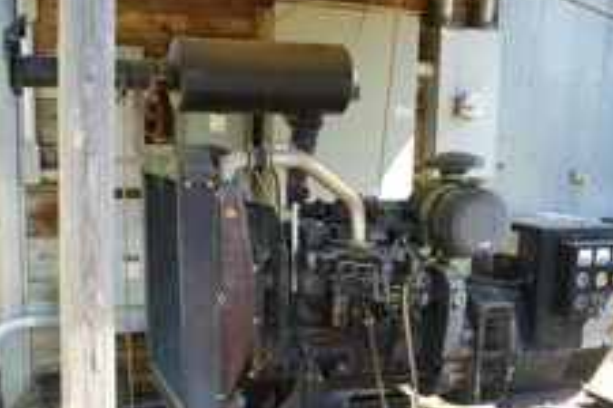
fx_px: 766
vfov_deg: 29.2
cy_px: 324
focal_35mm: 45
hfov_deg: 43.6
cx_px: 326
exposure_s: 1/250
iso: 400
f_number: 4
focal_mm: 25
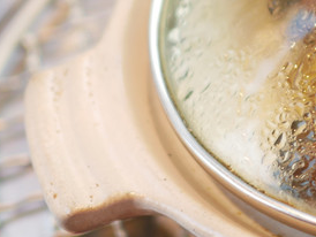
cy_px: 51
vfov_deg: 14.2
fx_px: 950
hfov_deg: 17.2
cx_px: 466
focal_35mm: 104
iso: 200
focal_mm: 15
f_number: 1.7
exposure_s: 1/100
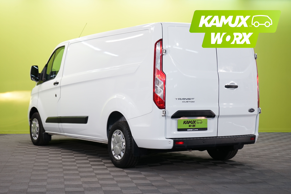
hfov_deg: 31.4
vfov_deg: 21.2
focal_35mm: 64
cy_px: 98
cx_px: 146
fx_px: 517
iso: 500
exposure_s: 1/40
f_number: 5.6
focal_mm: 63
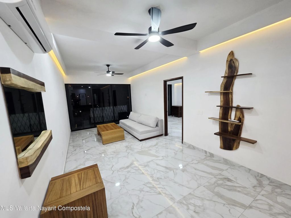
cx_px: 146
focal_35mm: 13
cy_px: 109
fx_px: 109
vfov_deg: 89.9
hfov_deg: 106.2
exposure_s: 1/60.2
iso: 250
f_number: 1.9
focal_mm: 2.2
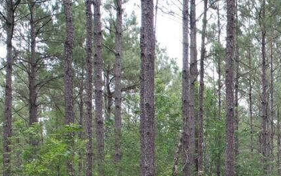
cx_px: 360
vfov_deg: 17.8
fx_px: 521
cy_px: 236
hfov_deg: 26.0
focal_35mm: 68
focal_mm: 8.4
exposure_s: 1/240
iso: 200
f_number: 2.8
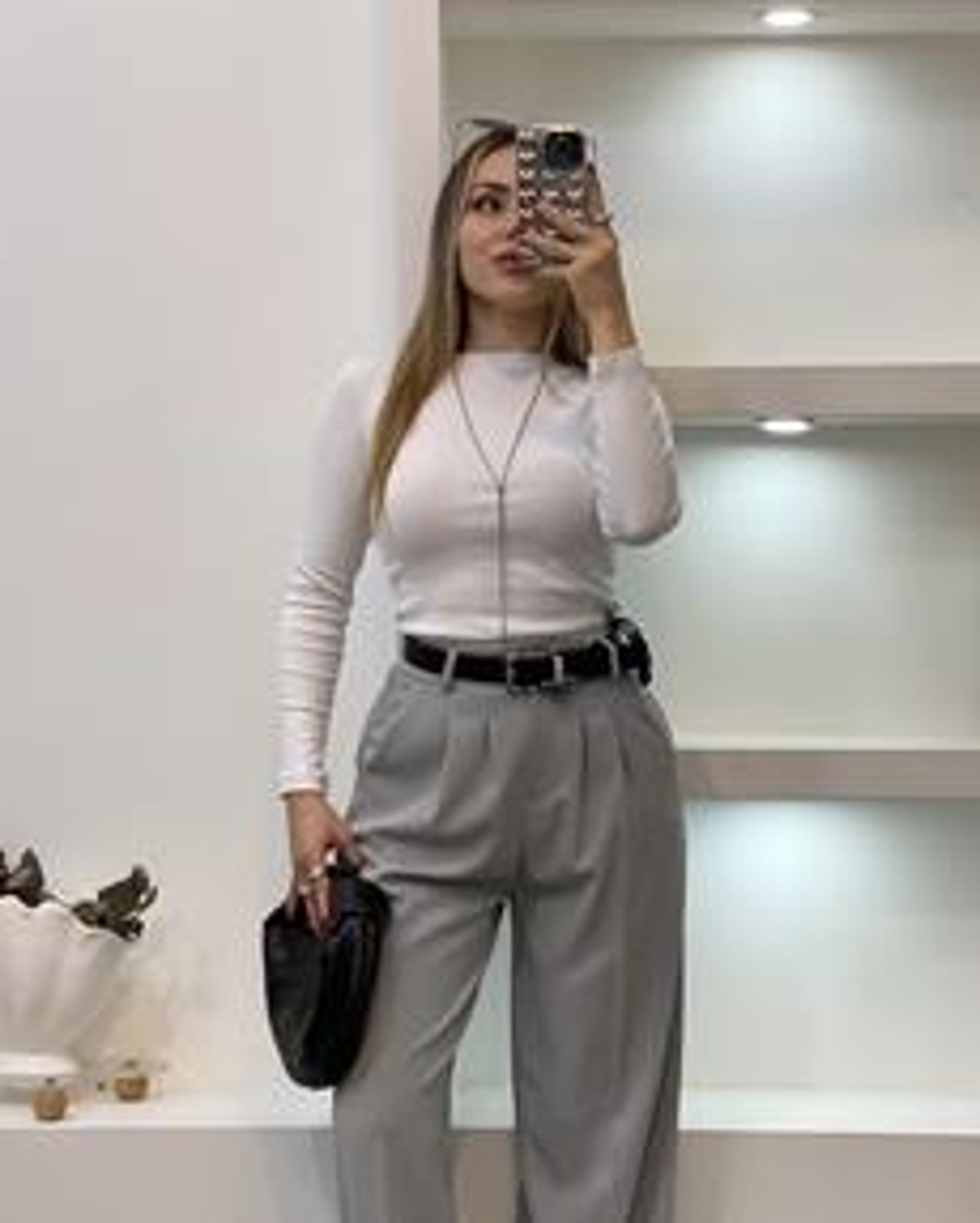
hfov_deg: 21.0
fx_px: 2644
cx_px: 486
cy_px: 799
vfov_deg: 25.9
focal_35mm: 73
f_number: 2
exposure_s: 1/100
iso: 80
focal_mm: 6
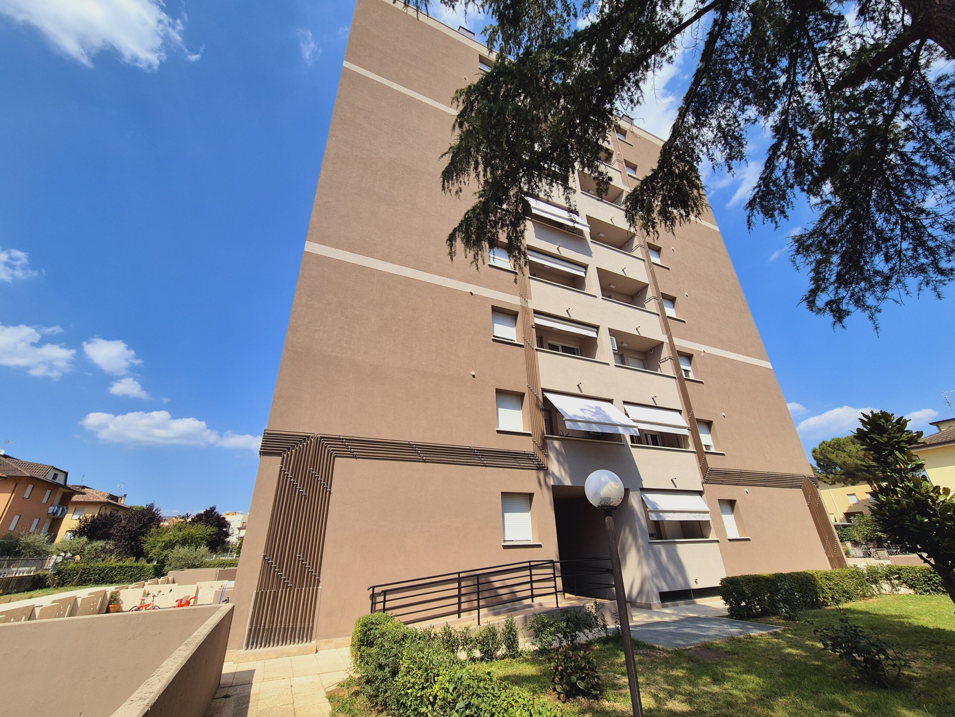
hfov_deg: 106.2
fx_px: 359
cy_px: 358
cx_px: 478
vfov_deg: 89.9
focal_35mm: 13
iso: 50
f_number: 2.2
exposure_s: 1/2296
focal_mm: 2.2
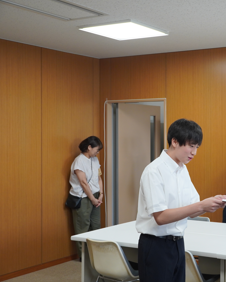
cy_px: 142
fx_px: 516
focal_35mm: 62
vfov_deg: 30.6
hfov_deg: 23.9
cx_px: 211
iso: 640
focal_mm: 29
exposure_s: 1/160
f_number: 4.5
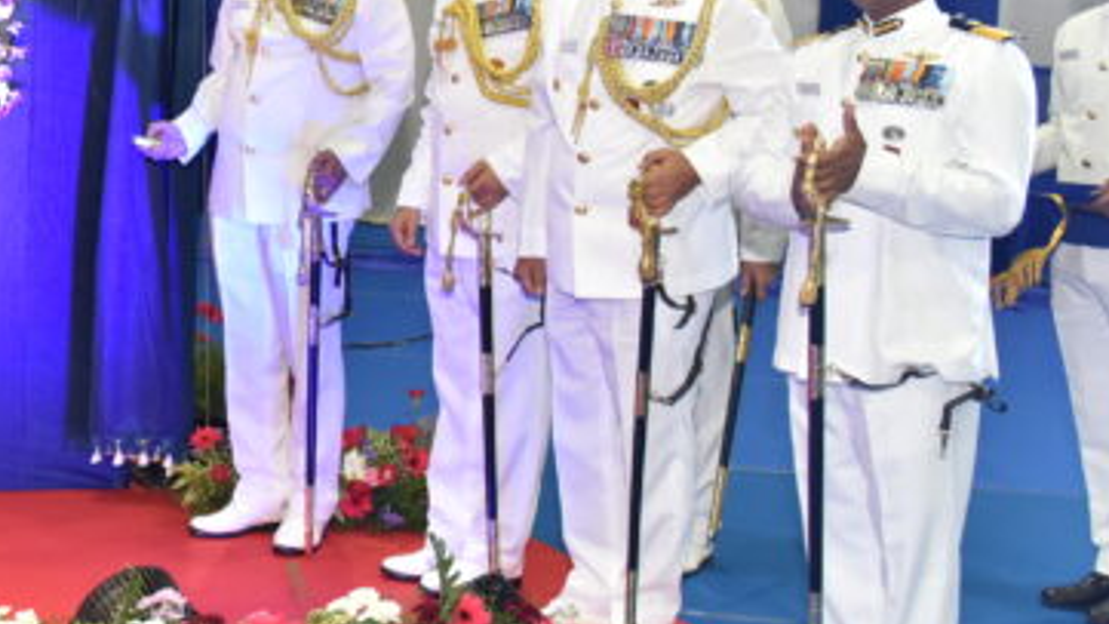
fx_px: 2029
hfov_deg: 28.2
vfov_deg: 17.2
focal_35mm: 69
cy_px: 71
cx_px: -65
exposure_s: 1/160
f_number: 4.5
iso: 1600
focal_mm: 31
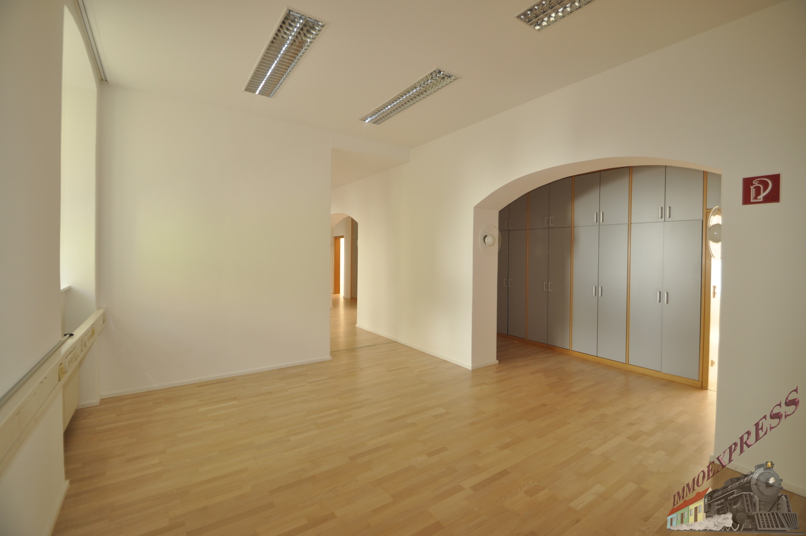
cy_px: 268
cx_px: 403
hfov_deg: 100.5
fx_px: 335
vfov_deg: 77.2
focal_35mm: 15
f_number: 3.5
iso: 250
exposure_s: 1/40
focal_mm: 10
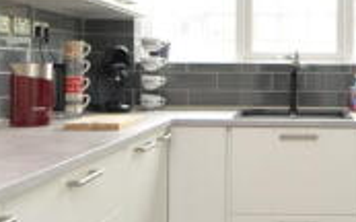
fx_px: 563
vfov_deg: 22.3
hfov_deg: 33.7
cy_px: 74
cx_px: 302
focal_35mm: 58
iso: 400
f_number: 4
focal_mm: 10
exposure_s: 1/60
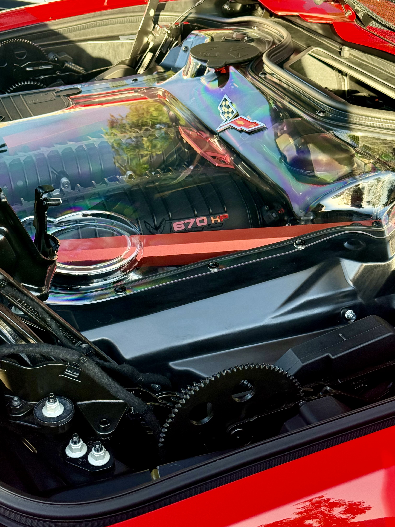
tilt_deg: -29.9
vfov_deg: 39.7
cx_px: 198
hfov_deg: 30.3
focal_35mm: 48
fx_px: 730
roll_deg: -1.3
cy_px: 264
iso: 200
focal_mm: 6.76
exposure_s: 1/227
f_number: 1.78
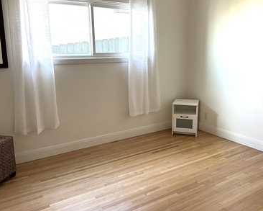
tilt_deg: -11.4
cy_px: 98
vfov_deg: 45.8
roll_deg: +0.8
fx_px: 249
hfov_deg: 55.6
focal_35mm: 32
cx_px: 133
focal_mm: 6.86
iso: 250
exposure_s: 1/60
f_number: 1.78
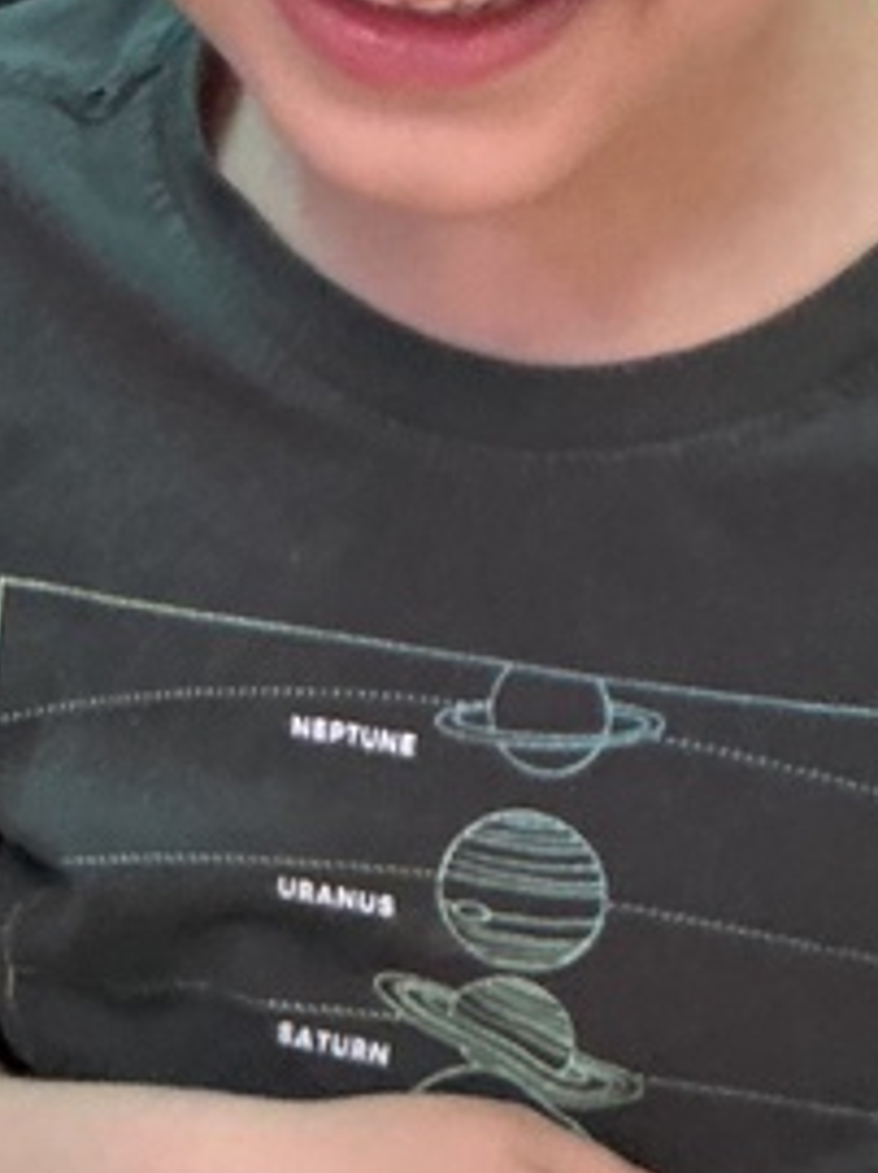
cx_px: 626
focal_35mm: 110
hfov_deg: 13.4
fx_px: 3726
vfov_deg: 17.8
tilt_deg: -30.6
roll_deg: -1.7
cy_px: 378
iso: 250
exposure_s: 1/60
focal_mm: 3
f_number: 1.8
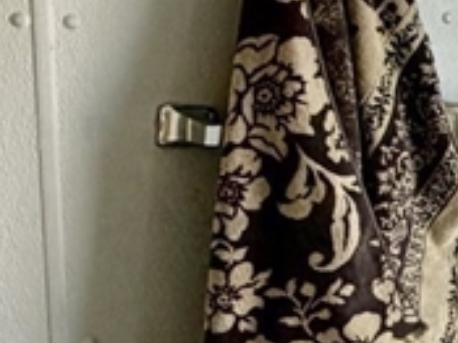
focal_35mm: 82
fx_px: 1084
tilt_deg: -4.2
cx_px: 882
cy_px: 120
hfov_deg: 17.8
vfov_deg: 17.9
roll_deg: -0.5
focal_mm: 2.22
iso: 125
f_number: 2.2
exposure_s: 1/121
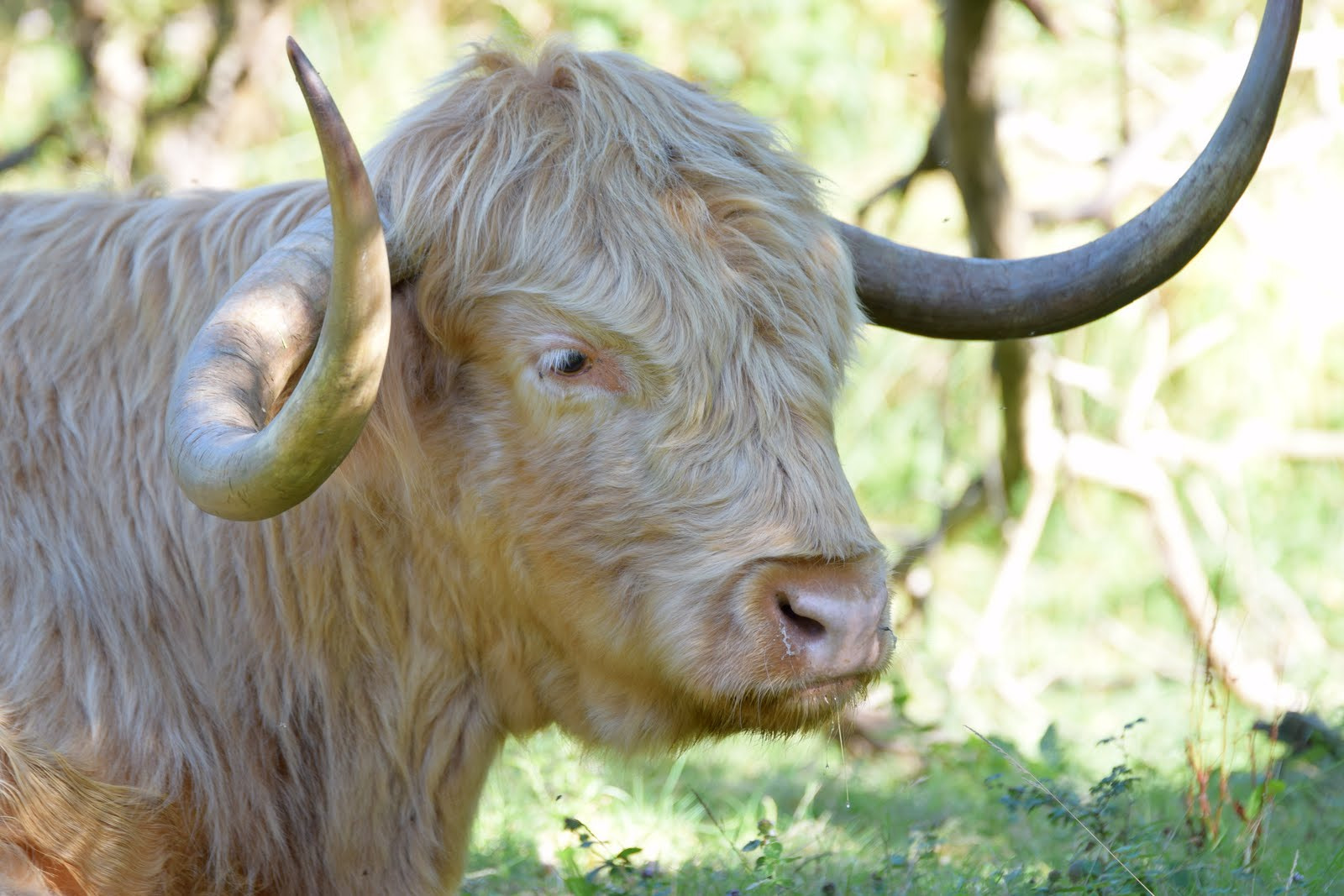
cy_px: 448
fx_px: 11200
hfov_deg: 6.9
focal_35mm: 300
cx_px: 672
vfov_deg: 4.6
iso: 200
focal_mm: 200
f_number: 4
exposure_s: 1/160
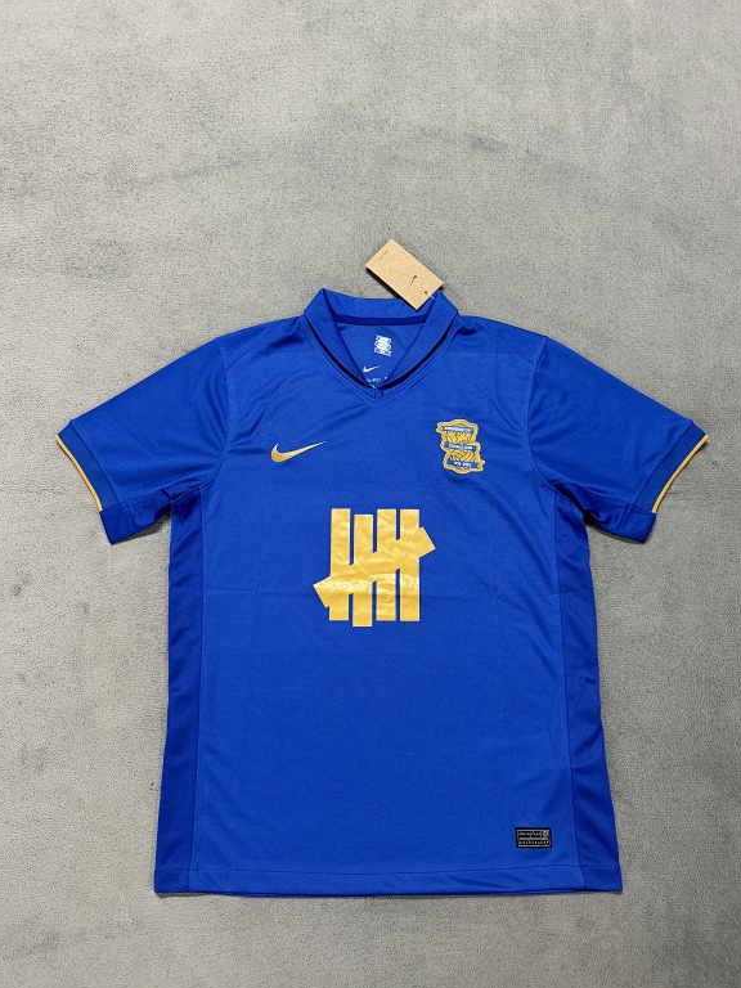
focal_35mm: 25
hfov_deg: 54.9
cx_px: 380
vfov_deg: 69.4
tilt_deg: -76.9
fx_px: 714
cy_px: 512
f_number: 1.78
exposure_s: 1/50
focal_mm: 6.76
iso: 250
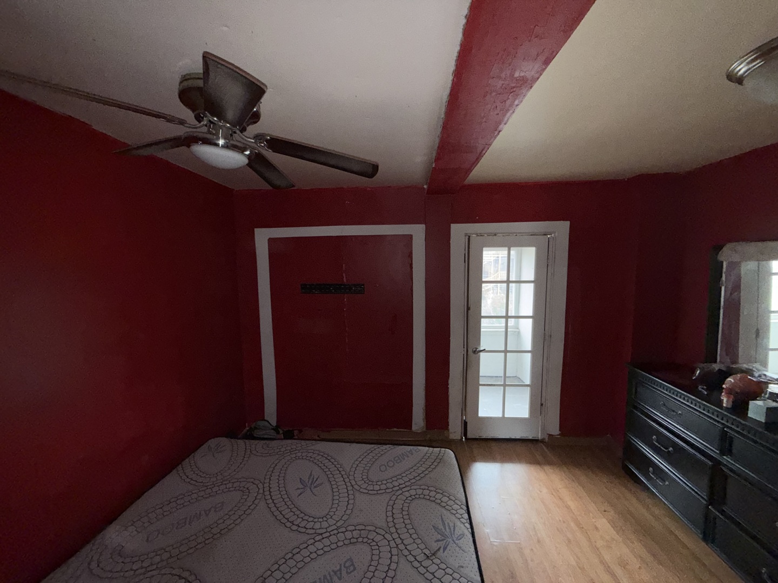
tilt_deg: -4.5
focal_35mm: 14
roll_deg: +0.0
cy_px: 292
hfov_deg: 102.1
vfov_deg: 85.7
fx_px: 315
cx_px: 389
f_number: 2.2
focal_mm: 2.22
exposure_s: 1/60
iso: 100
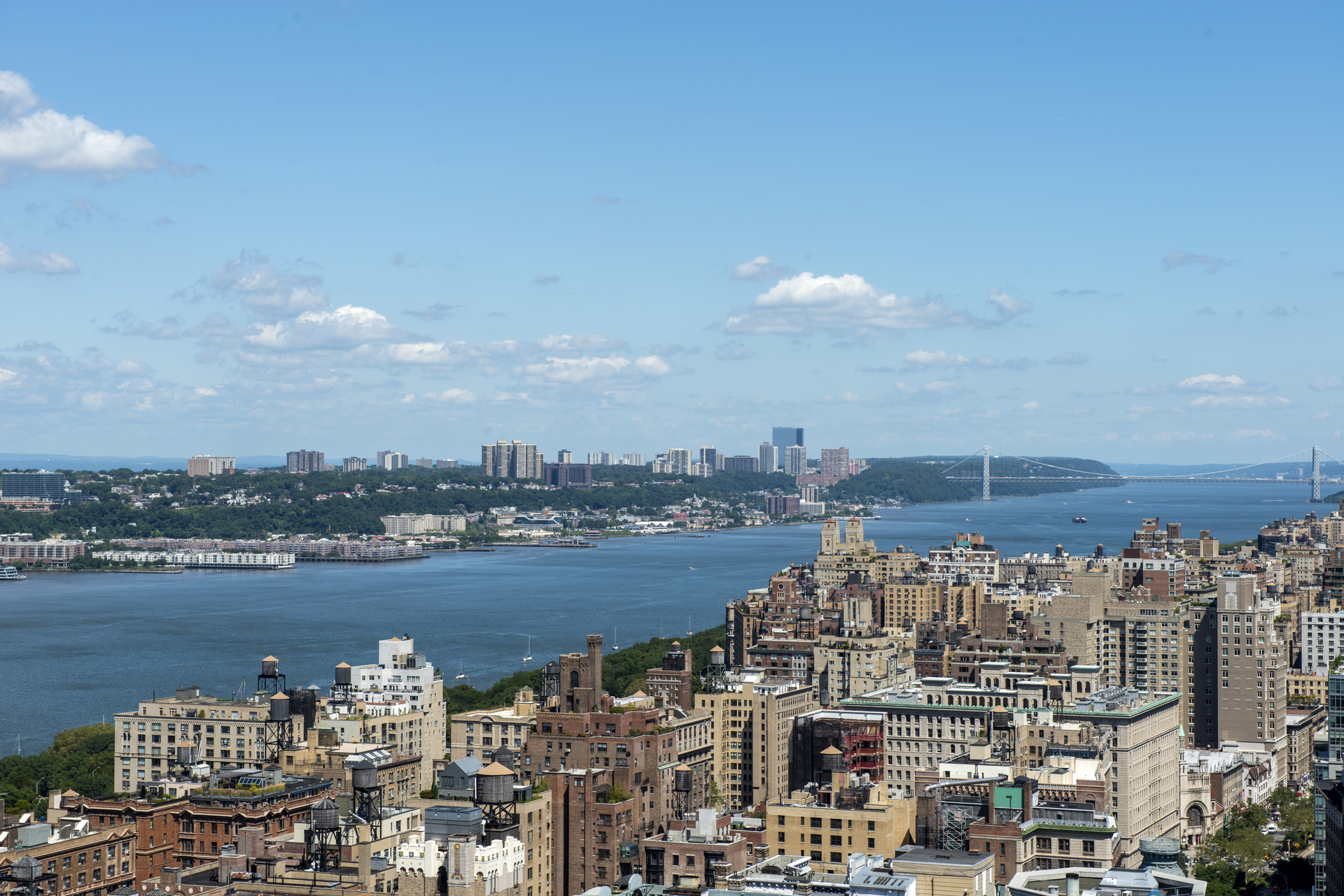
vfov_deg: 19.5
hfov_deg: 28.8
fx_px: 2614
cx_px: 672
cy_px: 448
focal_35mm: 70
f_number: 10
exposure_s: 1/250
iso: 160
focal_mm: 70
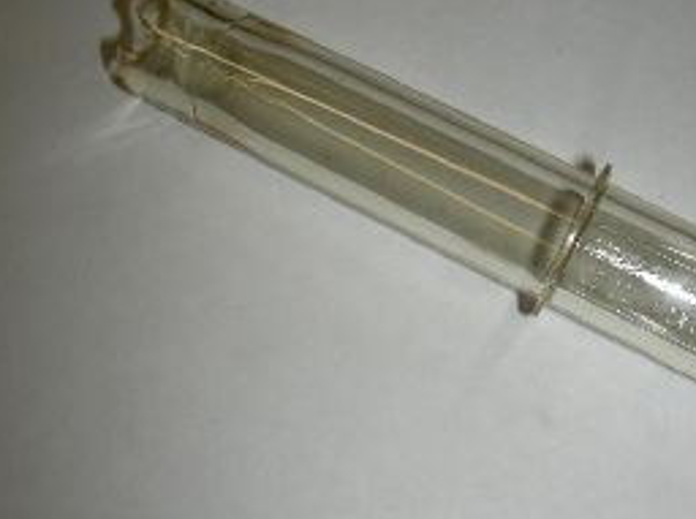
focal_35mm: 52
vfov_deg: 27.9
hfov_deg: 36.7
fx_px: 1044
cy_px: 201
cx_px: 419
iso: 50
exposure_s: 1/60.1
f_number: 6.8
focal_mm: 6.3
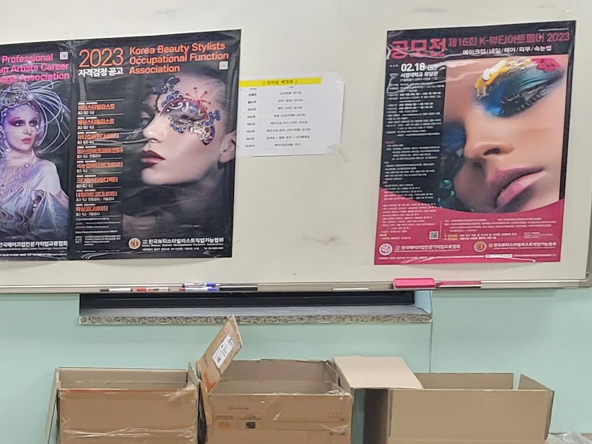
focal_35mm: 88
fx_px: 1505
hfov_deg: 18.4
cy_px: 399
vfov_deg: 16.6
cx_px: -408
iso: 200
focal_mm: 7
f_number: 1.8
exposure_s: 1/120
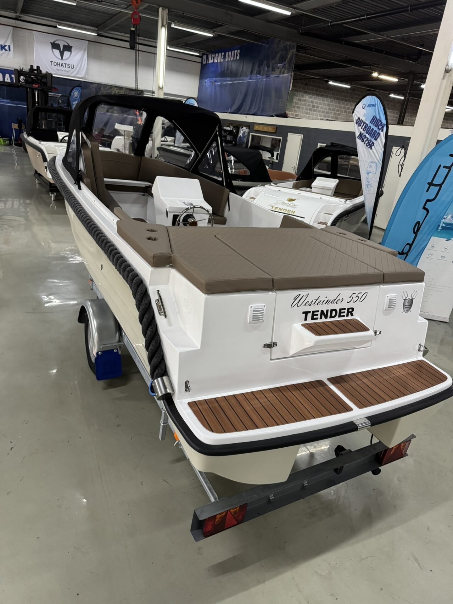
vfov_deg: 71.6
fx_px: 419
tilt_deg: -22.1
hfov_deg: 56.8
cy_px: 302
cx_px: 226
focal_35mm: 24
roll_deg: -8.0
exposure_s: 1/50
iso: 320
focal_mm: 6.76
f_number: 1.78
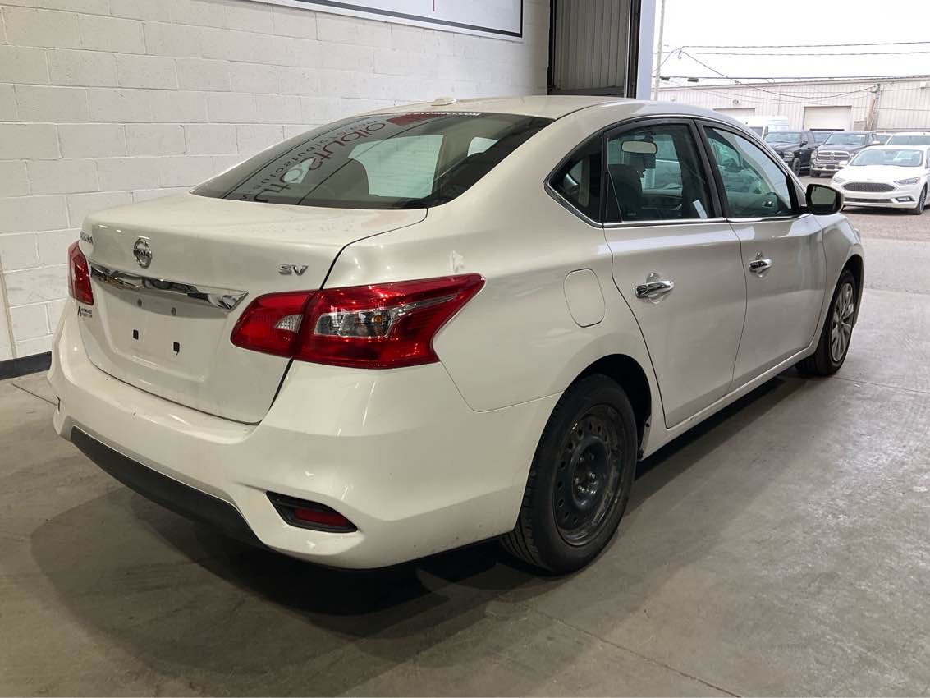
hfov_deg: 61.7
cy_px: 349
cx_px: 465
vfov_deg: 48.2
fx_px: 779
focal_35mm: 29
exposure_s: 1/120
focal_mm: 3
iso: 64
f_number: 1.8
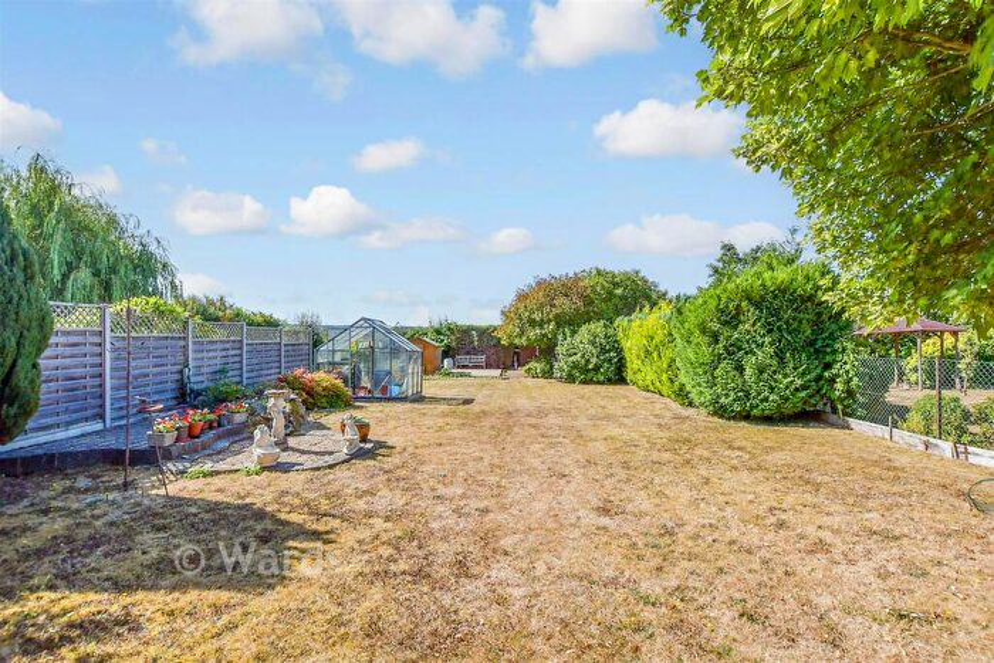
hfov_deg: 100.4
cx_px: 497
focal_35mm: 15
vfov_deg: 77.4
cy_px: 332
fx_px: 414
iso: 320
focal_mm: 10
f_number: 8
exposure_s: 1/1000
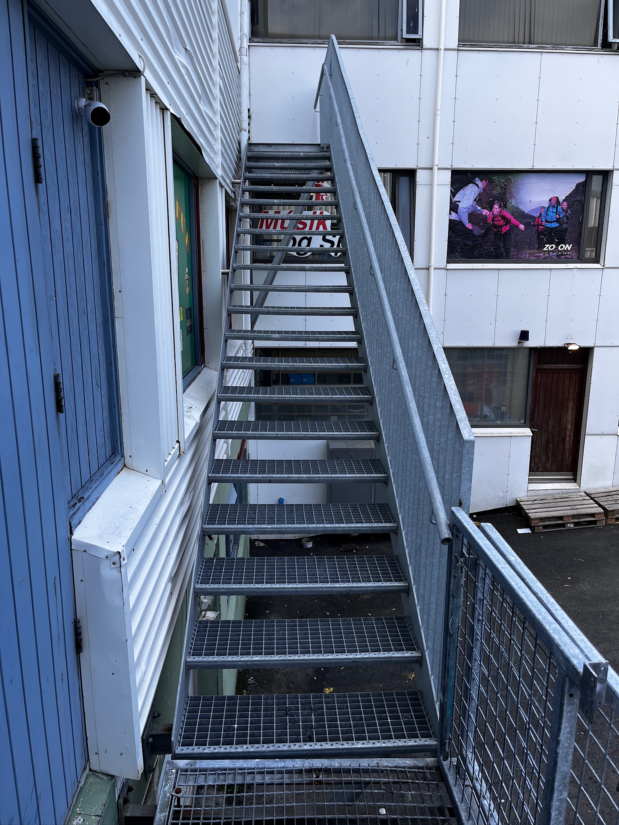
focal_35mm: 26
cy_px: 412
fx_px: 620
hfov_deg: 53.1
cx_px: 310
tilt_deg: -9.9
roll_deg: +1.5
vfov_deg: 67.3
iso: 50
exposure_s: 1/1106
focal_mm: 5.1
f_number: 1.6
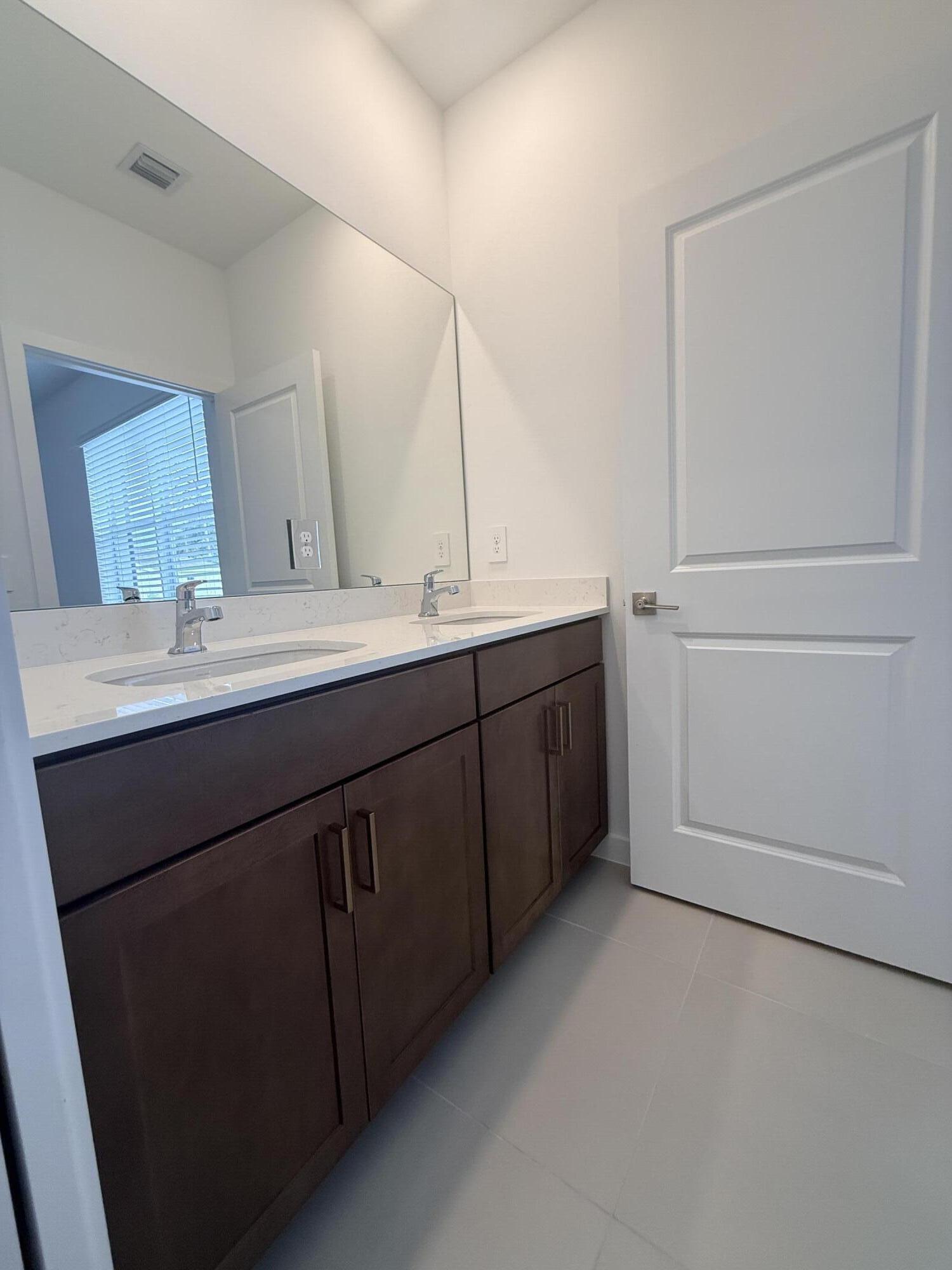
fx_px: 513
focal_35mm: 14
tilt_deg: -4.9
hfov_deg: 85.7
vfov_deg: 102.1
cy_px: 635
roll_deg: +3.8
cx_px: 476
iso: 125
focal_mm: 2.22
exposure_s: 1/120
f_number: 2.2
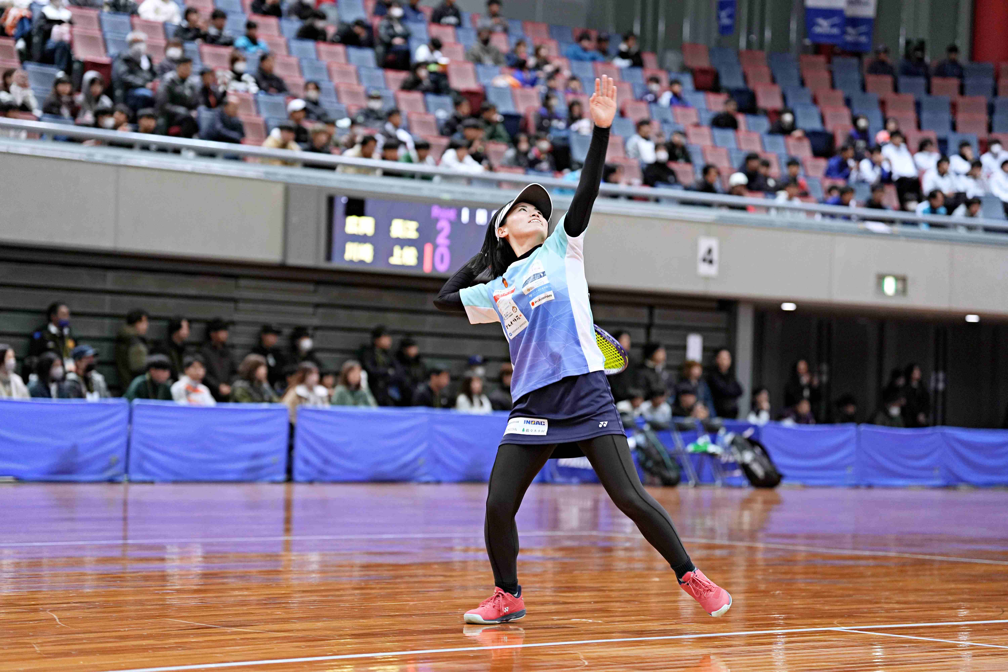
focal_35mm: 102
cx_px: 504
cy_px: 336
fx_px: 2856
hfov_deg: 20.0
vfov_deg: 13.4
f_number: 2.8
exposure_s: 1/400
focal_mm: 102
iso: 1600
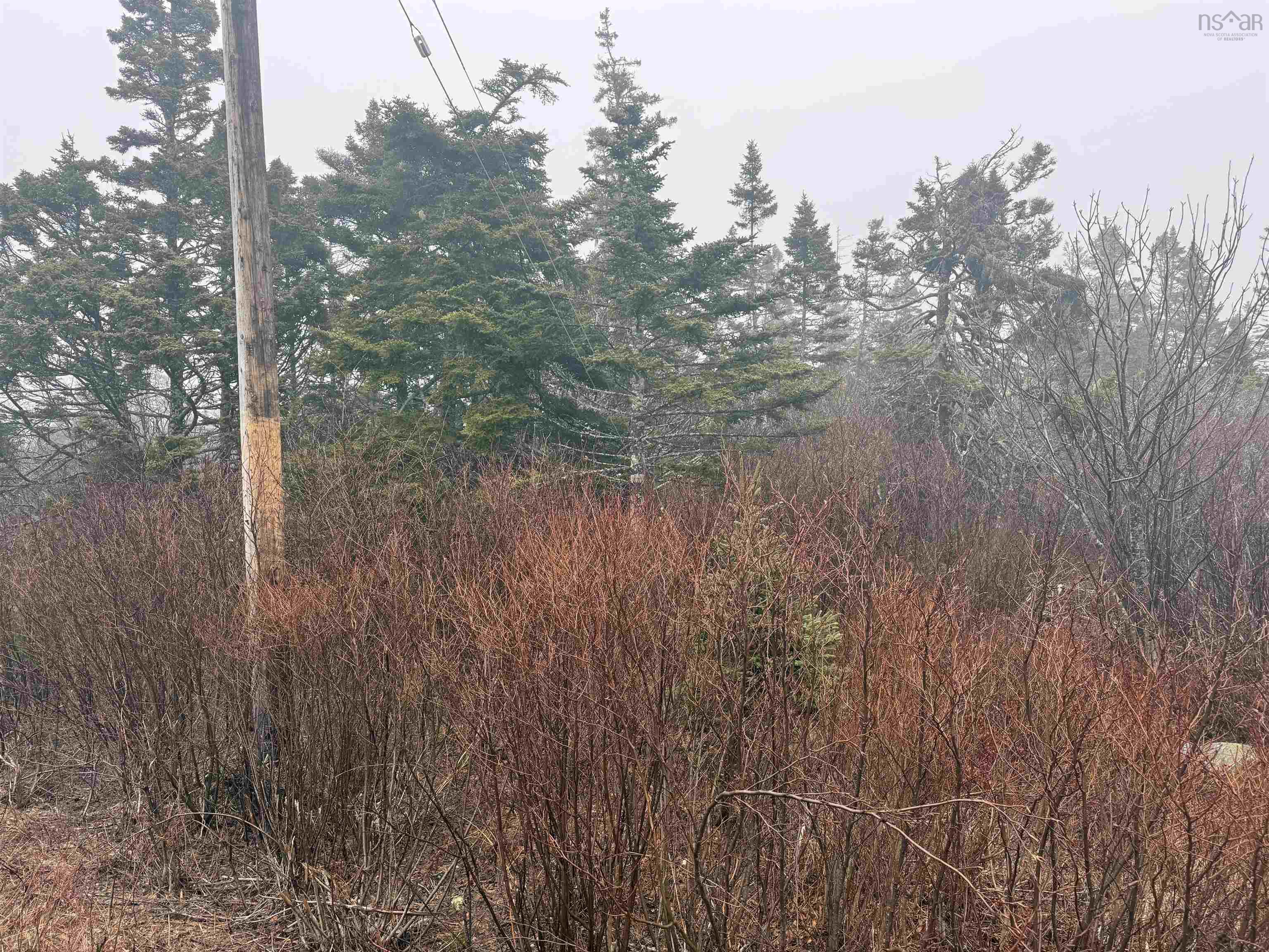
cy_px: 476
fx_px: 880
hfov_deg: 71.6
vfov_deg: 56.8
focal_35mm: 24
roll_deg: +1.5
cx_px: 634
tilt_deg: -3.1
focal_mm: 6.76
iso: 80
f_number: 1.78
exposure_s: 1/391
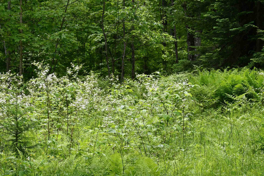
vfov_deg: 9.1
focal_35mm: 151
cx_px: 88
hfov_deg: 13.6
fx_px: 1107
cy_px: 81
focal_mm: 75
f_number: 8
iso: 200
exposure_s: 1/250
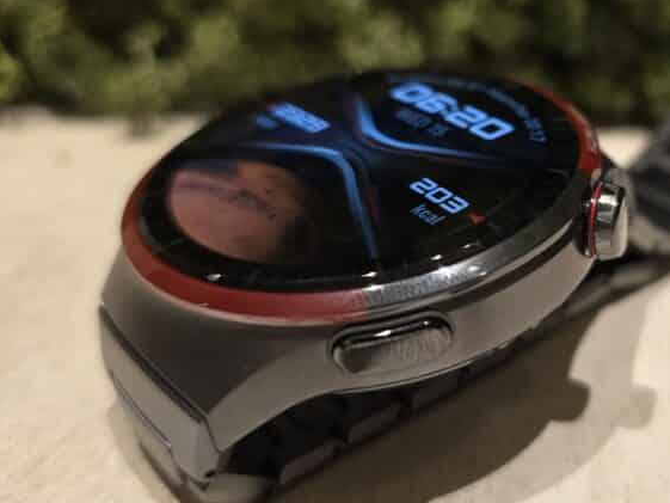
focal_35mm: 42
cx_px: 534
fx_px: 813
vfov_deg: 34.3
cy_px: 207
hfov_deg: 42.8
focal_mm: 6.3
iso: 320
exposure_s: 1/100
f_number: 1.7
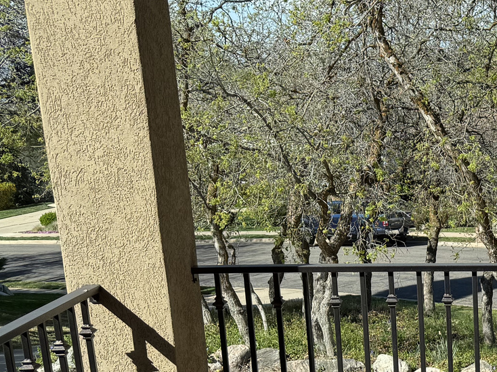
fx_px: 962
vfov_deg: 21.5
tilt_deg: -15.1
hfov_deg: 25.1
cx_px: 646
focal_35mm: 67
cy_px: 322
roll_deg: -0.1
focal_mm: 6.76
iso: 80
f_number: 1.78
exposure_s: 1/1285
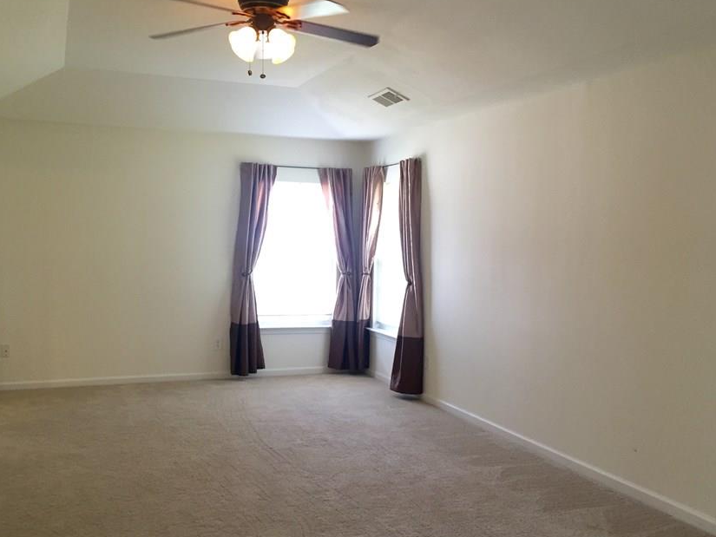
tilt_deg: -4.6
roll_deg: -2.1
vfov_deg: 39.6
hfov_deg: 51.3
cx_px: 343
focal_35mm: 36
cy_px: 307
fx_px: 745
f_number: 2.2
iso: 50
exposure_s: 1/30
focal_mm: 4.15
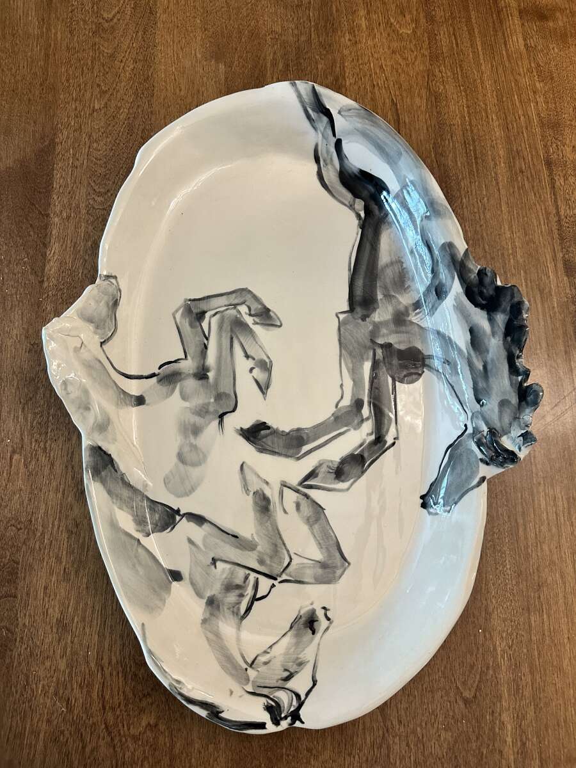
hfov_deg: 56.8
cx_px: 288
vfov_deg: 71.6
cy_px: 384
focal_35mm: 24
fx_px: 532
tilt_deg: -75.3
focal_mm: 6.86
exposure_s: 1/60
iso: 500
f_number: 1.78
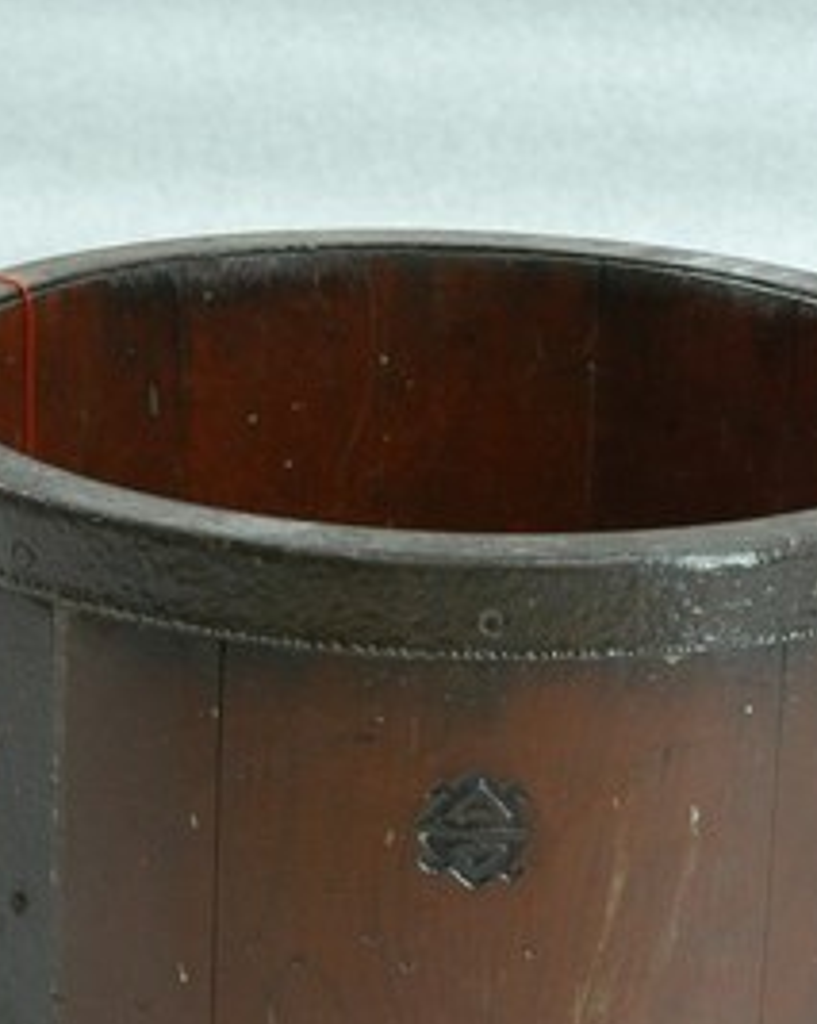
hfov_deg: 9.5
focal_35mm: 162
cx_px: 462
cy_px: 871
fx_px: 4905
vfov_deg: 11.9
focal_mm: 48
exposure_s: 1/5
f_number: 8
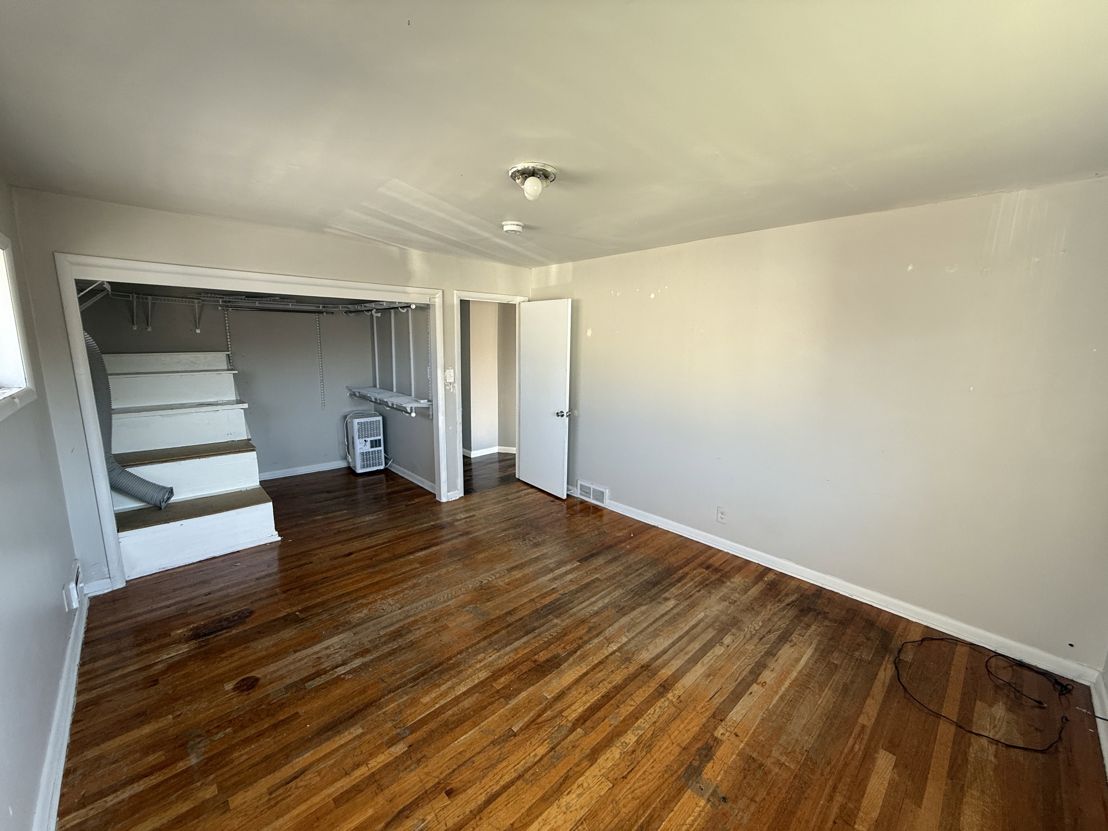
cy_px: 416
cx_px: 554
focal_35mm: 14
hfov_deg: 102.1
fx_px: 448
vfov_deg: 85.7
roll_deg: -1.1
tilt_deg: -9.8
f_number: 2.2
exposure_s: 1/99
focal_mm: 2.22
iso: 100
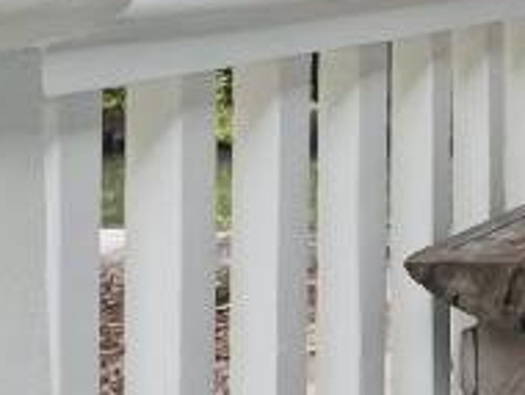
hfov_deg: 15.0
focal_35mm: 82
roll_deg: +0.2
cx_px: 1243
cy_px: -80
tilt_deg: -0.2
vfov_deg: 17.2
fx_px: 1245
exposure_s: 1/208
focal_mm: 1.57
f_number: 1.8
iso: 32
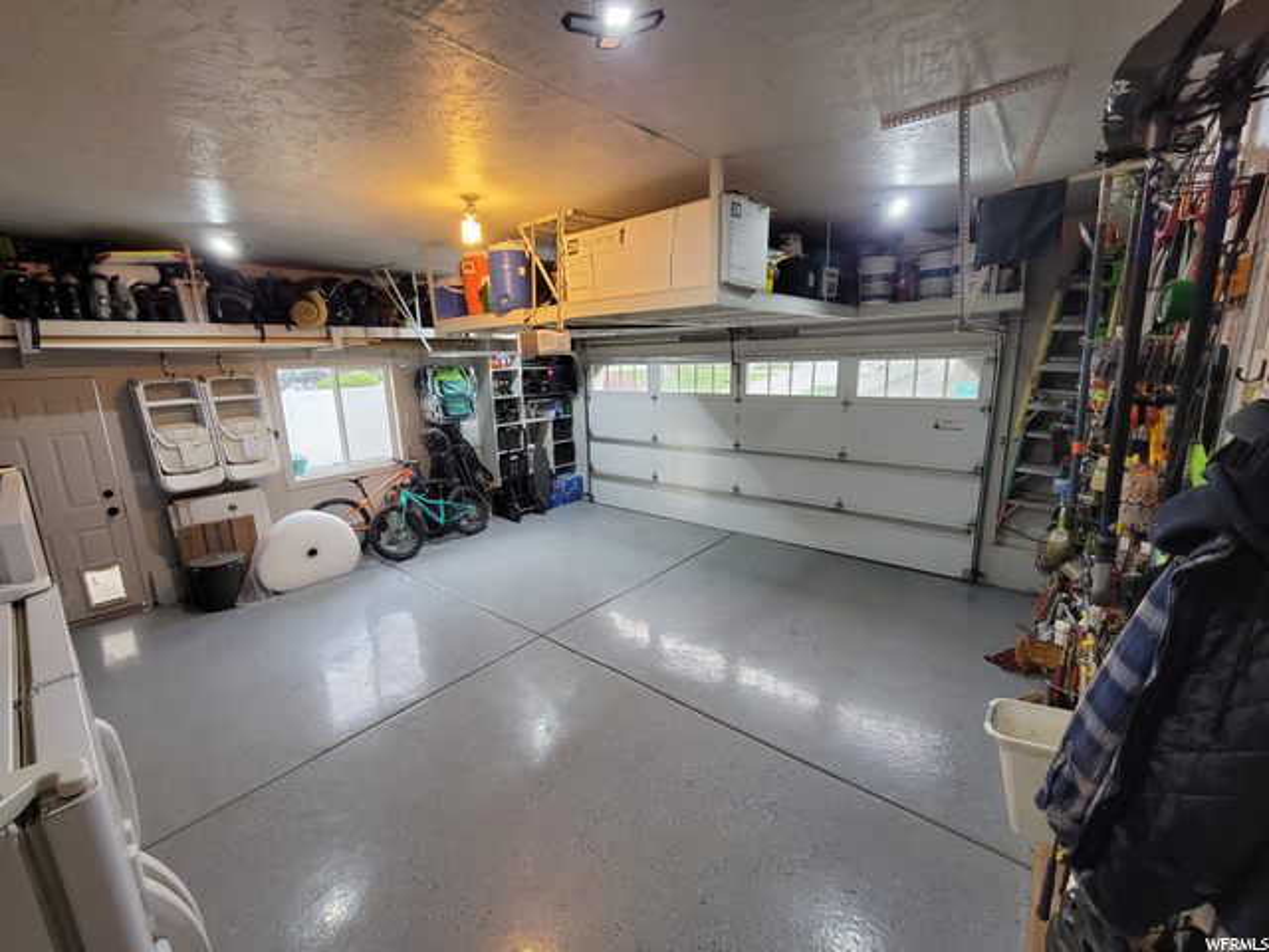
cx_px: 634
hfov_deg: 106.2
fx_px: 477
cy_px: 476
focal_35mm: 13
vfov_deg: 89.9
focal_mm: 2.2
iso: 250
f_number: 2.2
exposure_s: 1/59
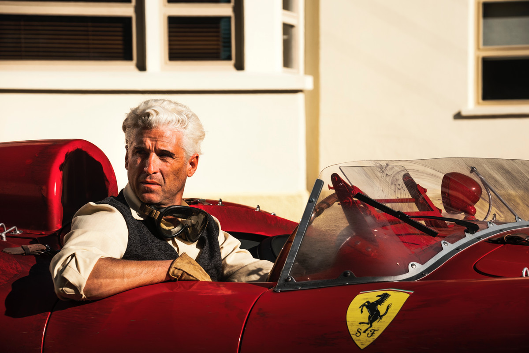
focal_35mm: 166
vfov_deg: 8.3
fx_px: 2439
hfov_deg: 12.4
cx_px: 264
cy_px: 176
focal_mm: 110.6
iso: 160
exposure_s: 1/400
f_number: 7.1
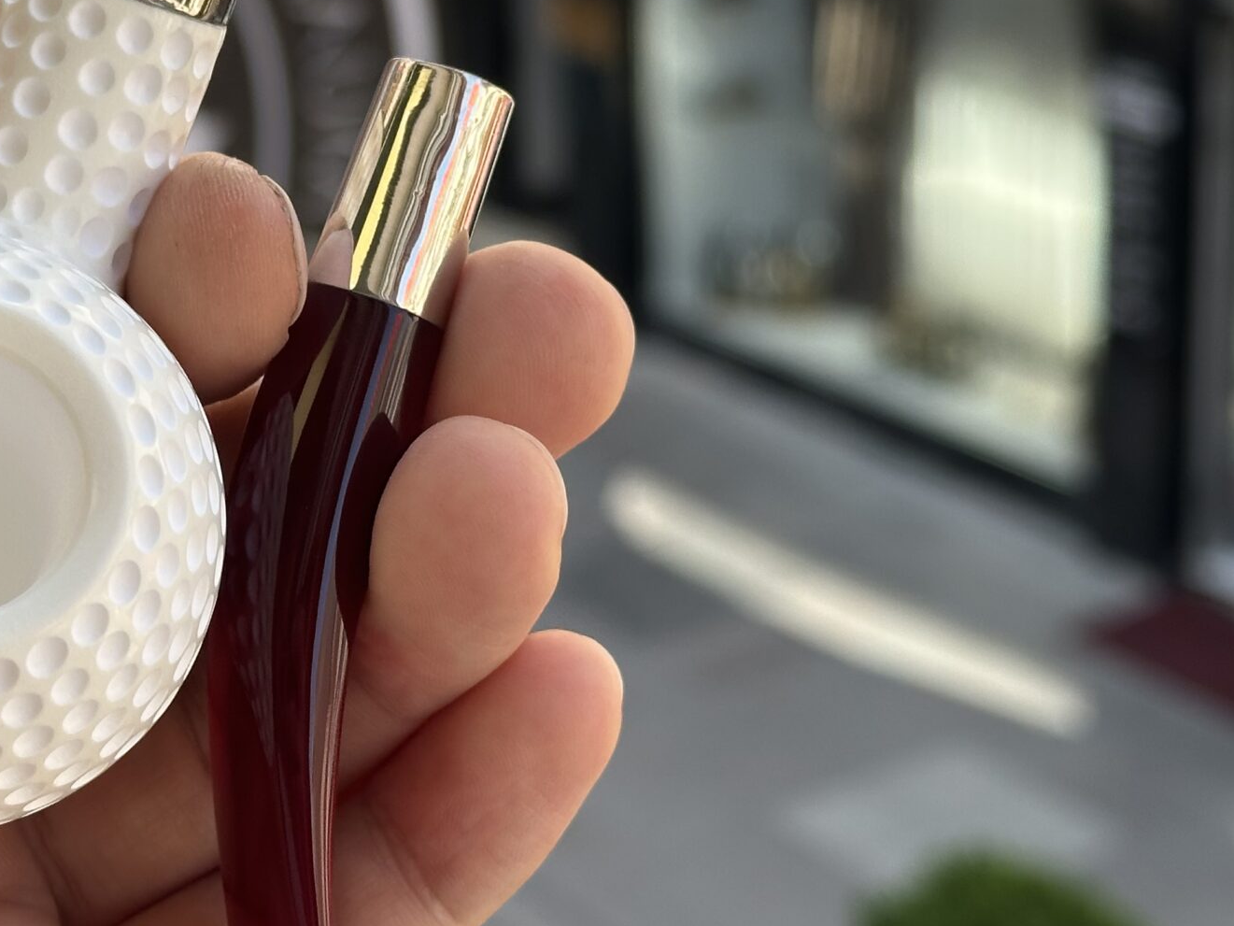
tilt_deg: -18.4
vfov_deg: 15.8
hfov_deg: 20.9
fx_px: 3316
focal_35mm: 93
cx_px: 288
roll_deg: +3.4
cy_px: 210
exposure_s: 1/642
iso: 64
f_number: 1.78
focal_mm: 6.86
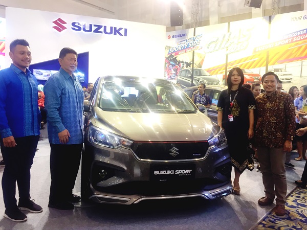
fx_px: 257
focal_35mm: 29
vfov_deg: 48.2
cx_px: 154
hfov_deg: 61.7
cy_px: 115
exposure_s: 1/33
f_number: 2.2
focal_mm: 4.15
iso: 80
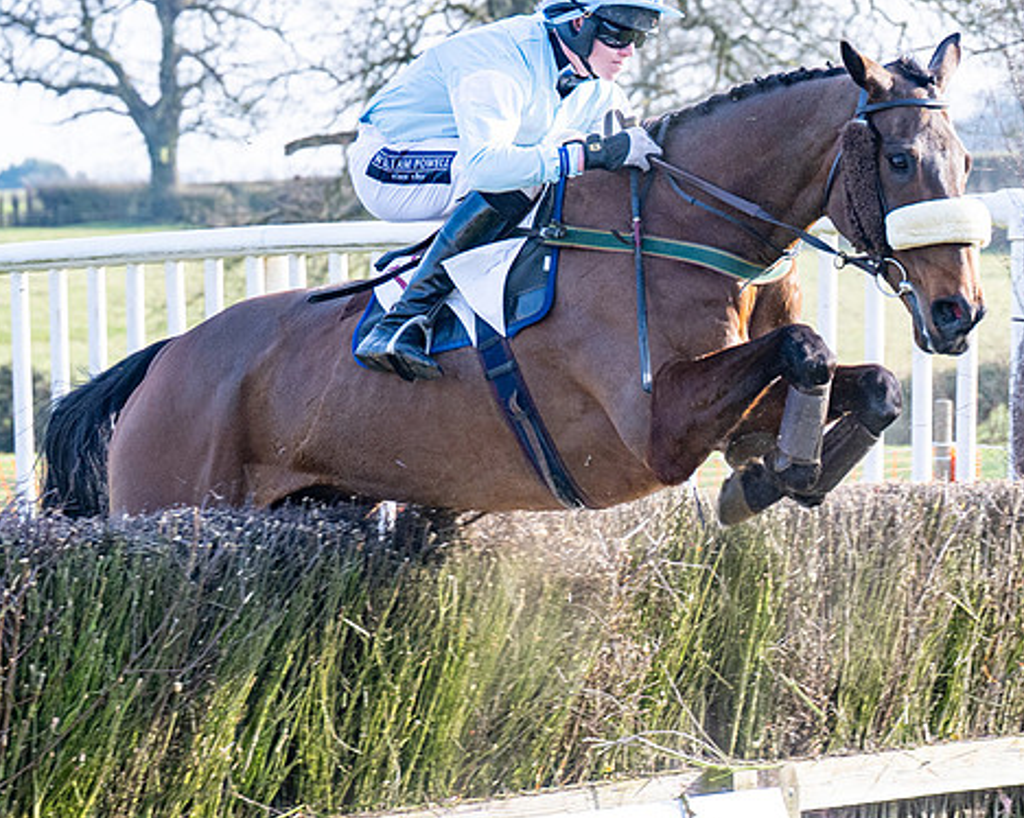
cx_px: 1035
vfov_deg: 7.2
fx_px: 6543
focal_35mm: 216
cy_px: 499
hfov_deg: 8.9
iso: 160
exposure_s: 1/800
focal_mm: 70
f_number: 4
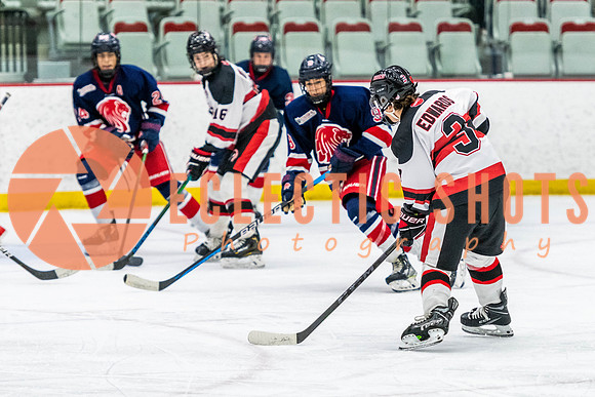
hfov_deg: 8.5
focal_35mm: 242
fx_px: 4002
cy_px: 211
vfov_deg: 5.7
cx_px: 384
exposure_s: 1/640
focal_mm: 150
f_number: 2.8
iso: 2500
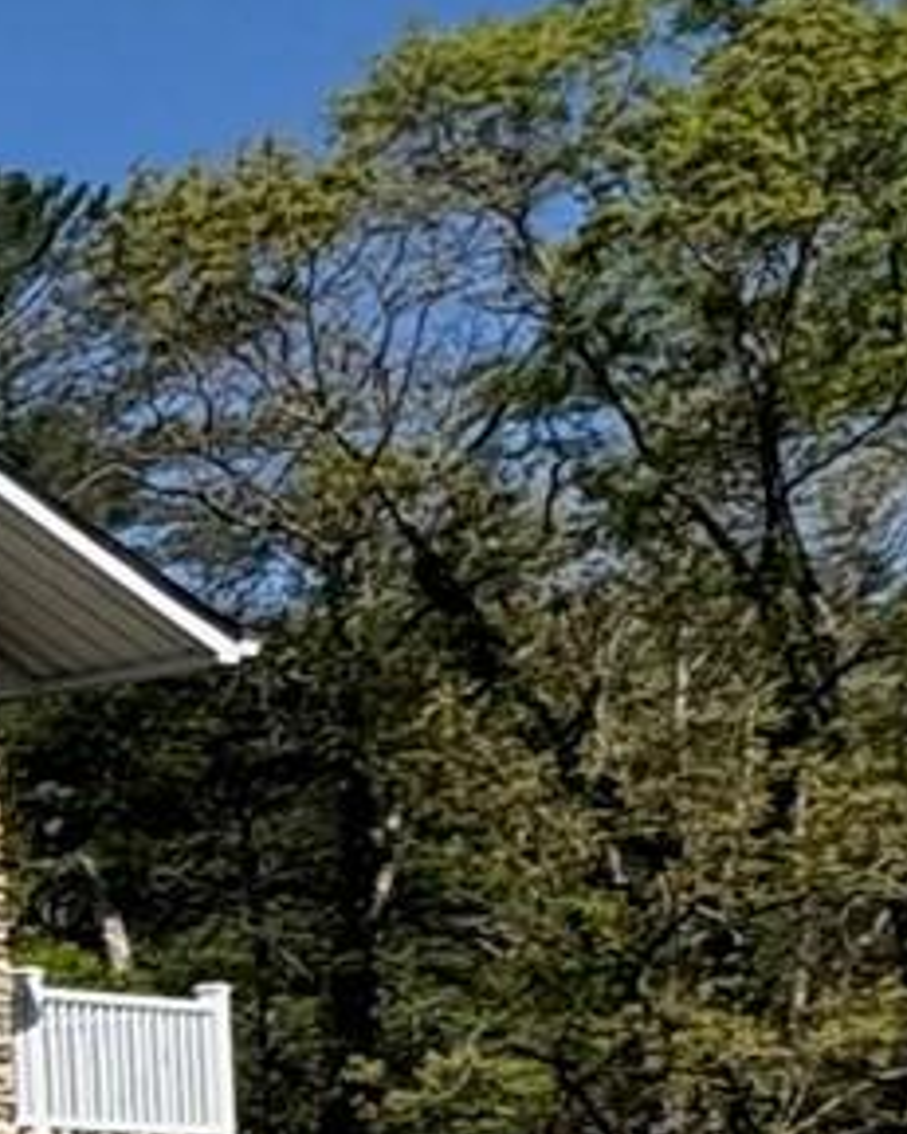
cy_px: 1122
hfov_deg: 9.6
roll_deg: +0.6
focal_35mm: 97
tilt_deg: +5.0
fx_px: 3257
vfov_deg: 19.2
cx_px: -2199
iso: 50
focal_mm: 2.22
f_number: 2.2
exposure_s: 1/3717
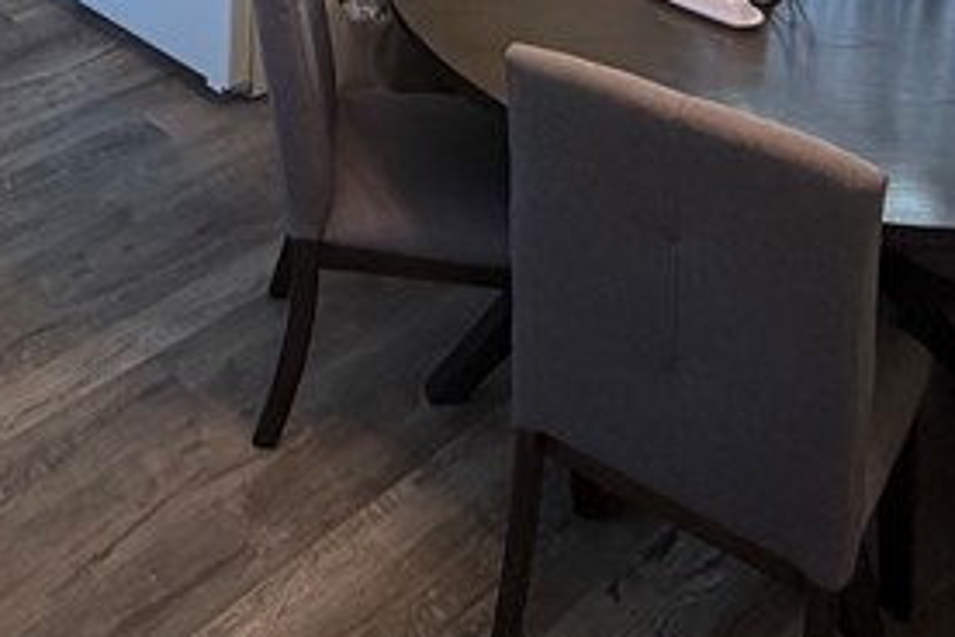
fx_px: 1432
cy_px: -474
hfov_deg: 34.8
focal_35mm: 54
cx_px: 100
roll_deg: -0.2
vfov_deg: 19.5
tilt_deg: -9.3
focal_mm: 2.22
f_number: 2.2
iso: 200
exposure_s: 1/60
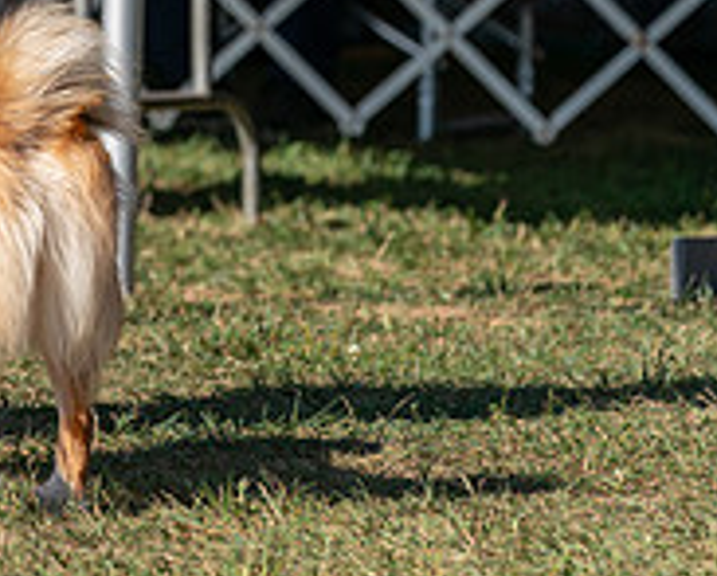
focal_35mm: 598
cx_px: -198
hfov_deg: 3.2
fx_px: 12710
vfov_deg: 2.6
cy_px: -266
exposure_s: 1/1250
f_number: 4.5
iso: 100
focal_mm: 173
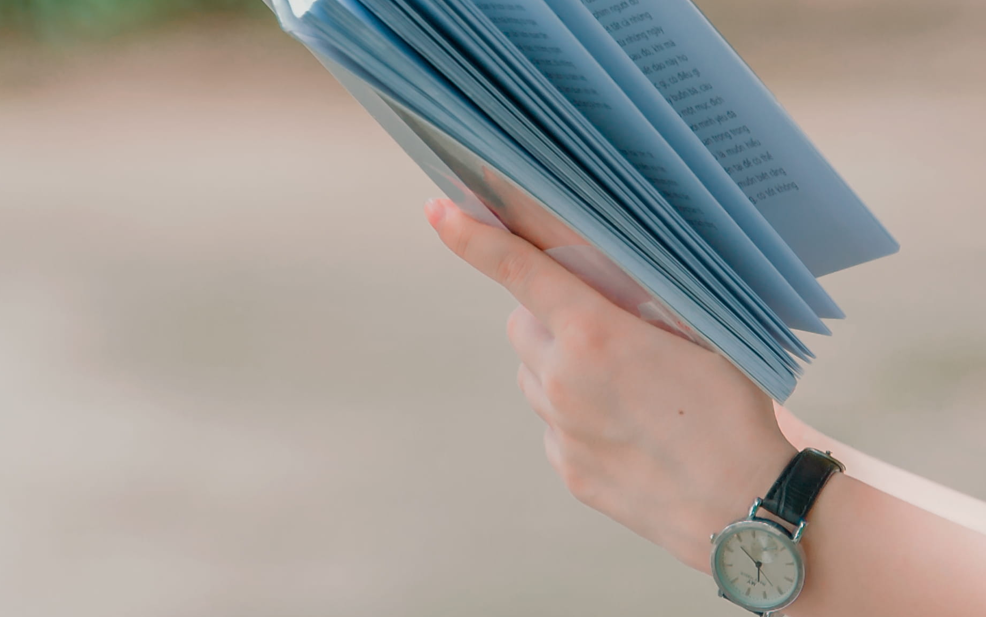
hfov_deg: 3.0
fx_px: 18921
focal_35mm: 704
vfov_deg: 1.9
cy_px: -95
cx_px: 791
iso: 400
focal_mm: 300
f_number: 5.6
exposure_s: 1/100
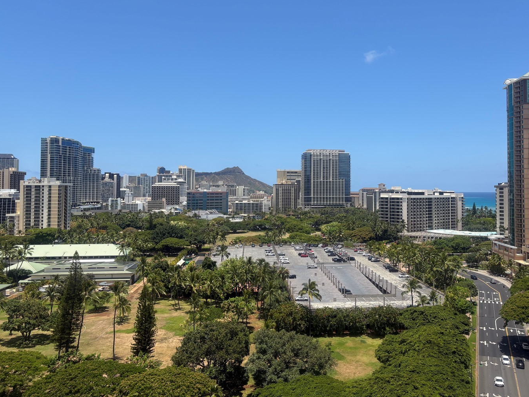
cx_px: 295
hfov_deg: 58.2
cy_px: 172
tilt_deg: +1.8
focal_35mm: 31
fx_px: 474
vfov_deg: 45.3
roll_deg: +0.6
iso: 50
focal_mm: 5.96
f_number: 1.6
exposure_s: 1/3623
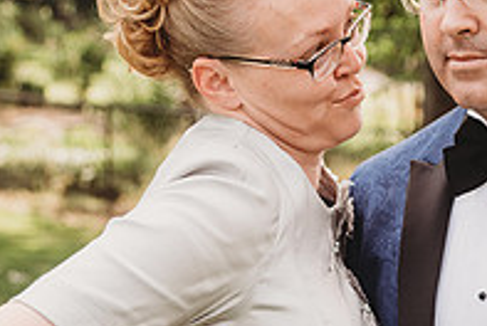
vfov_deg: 9.0
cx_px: 435
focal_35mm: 153
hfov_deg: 13.3
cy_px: 152
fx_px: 2073
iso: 200
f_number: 4
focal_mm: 52
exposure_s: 1/500
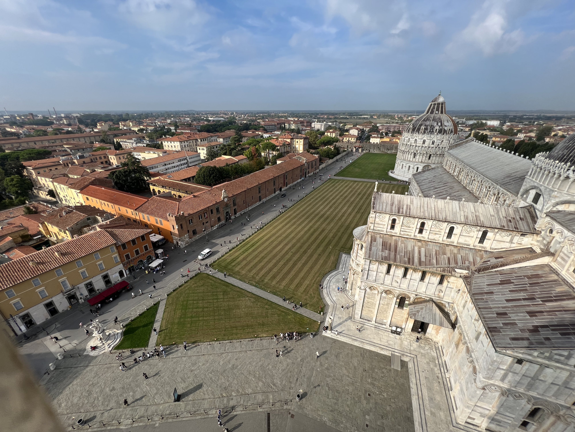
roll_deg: +0.0
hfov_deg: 106.2
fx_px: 216
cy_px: 216
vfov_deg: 89.9
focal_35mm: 13
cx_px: 288
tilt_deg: -25.5
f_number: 1.8
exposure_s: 1/1277
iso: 32
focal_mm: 1.57
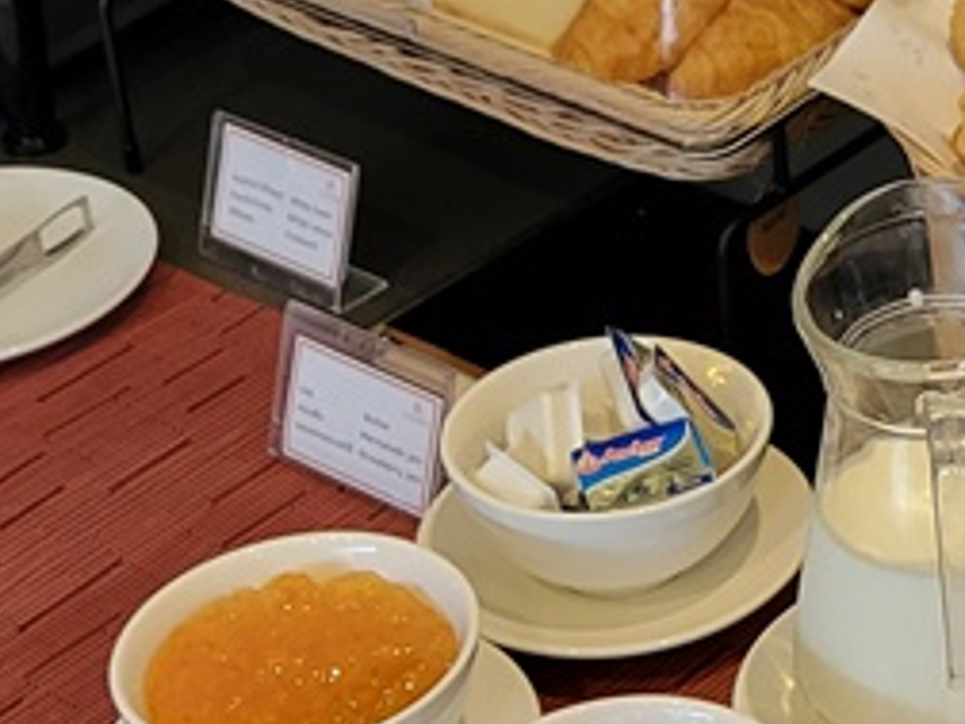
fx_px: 2871
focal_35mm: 103
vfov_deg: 14.3
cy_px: 142
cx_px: 1061
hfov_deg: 18.4
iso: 250
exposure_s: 1/100
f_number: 1.8
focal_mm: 5.4
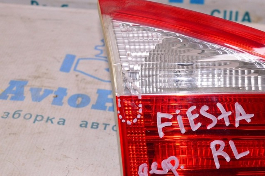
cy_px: 88
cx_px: 132
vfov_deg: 16.5
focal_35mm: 82
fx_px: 607
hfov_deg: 24.6
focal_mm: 55
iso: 1600
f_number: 8
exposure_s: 1/200
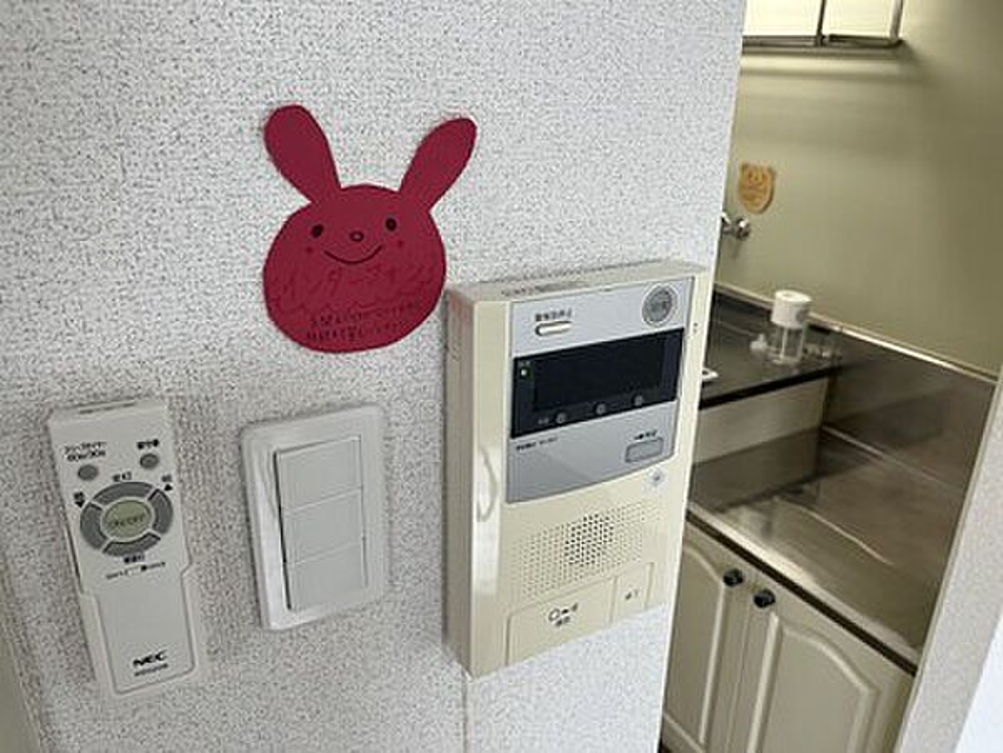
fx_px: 753
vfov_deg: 53.1
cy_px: 376
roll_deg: -0.3
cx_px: 502
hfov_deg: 67.3
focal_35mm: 26
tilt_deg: -22.7
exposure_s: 1/100
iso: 80
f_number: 1.6
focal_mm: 5.1
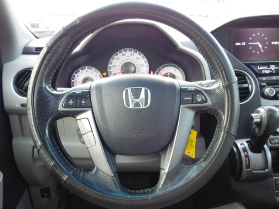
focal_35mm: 30
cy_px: 104
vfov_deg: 46.8
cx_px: 140
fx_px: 242
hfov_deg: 60.0
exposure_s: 1/25
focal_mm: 5.3
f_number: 3.2
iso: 400
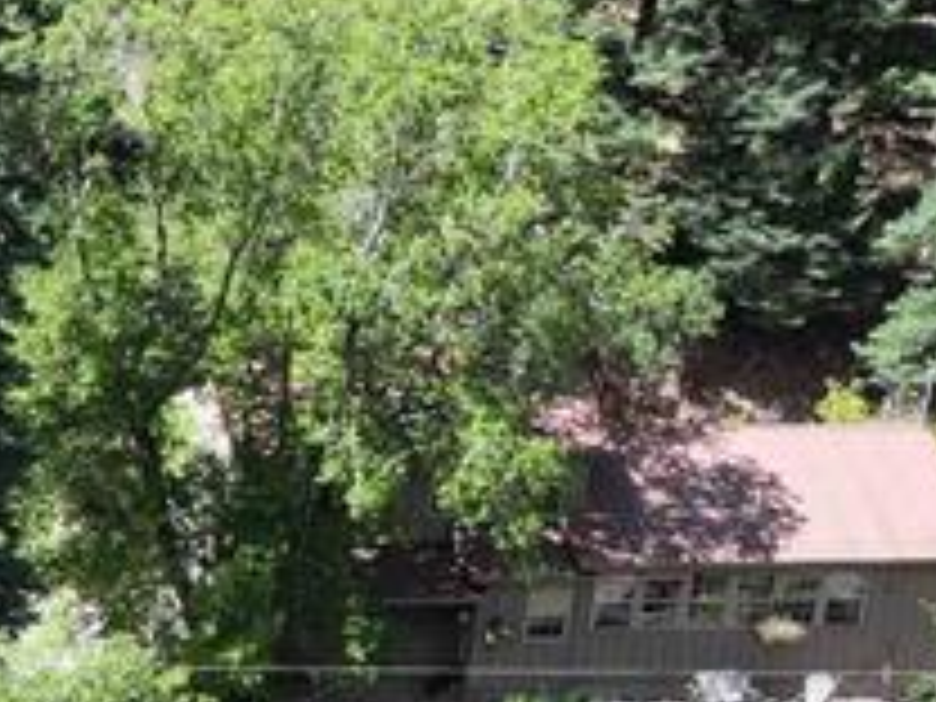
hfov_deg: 15.5
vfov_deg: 11.9
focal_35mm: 118
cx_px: -450
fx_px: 3191
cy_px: 1100
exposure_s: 1/1000
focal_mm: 12.29
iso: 100
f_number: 2.8
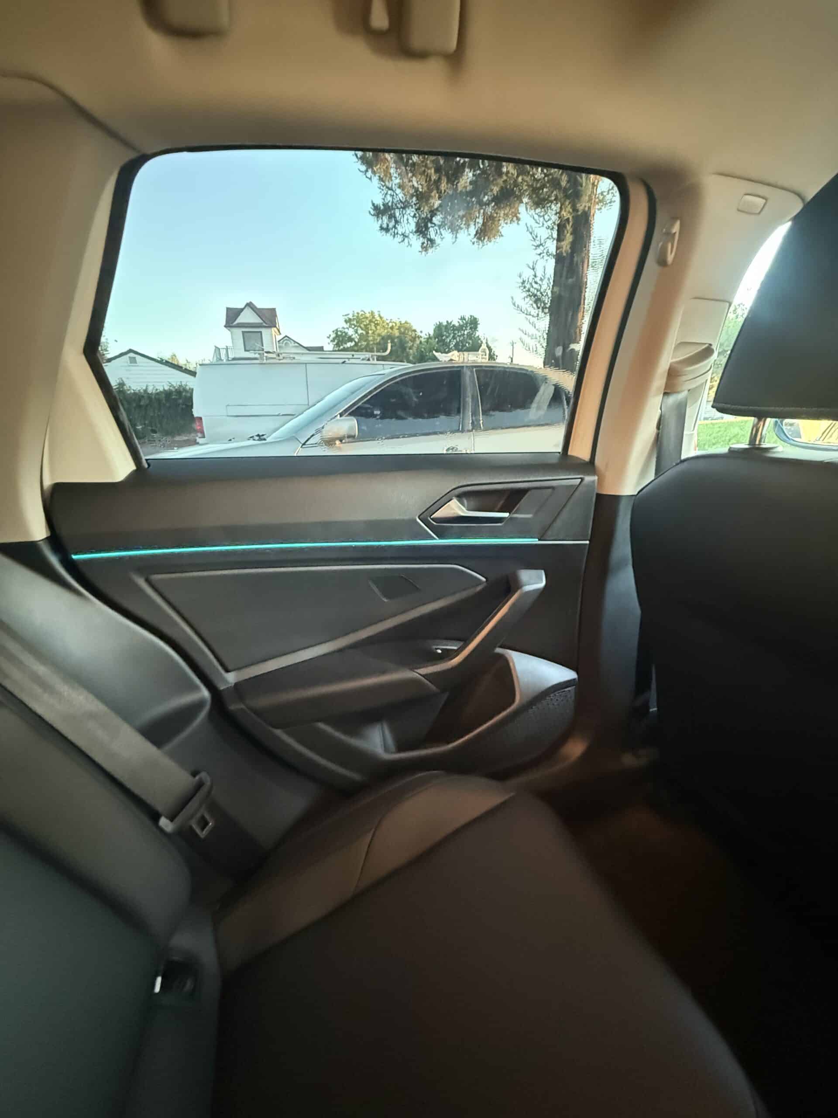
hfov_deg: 85.7
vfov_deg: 102.1
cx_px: 419
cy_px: 559
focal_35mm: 14
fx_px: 452
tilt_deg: -17.3
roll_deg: +0.8
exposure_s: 1/43
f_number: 2.2
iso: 1600
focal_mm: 2.22
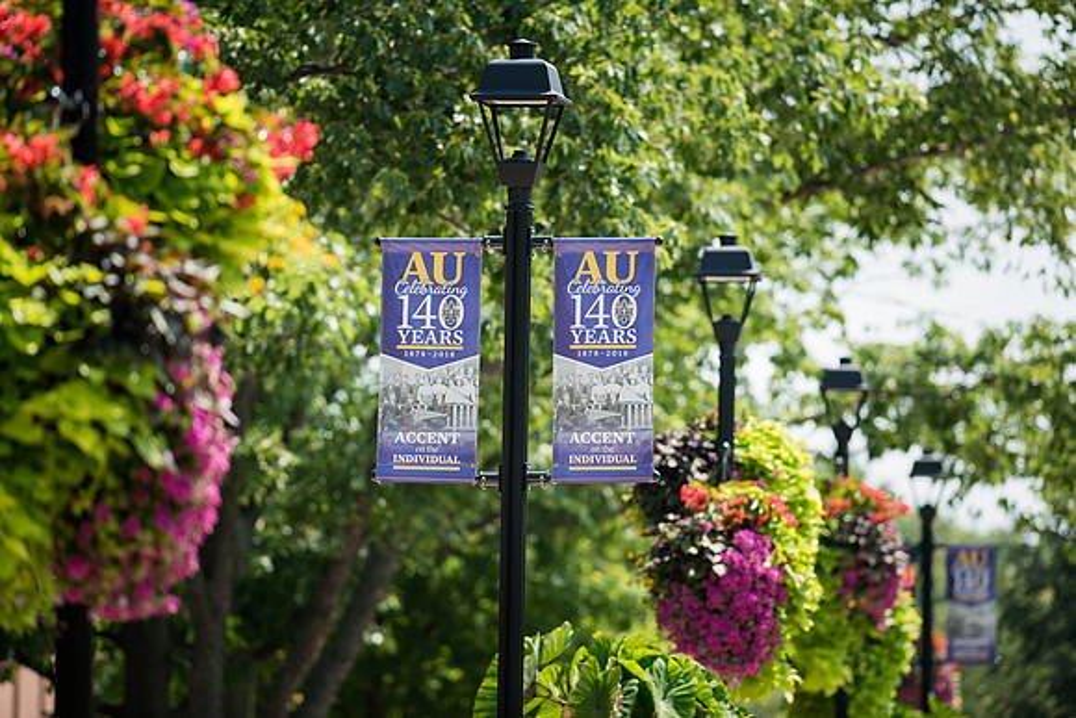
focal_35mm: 300
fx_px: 8968
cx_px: 538
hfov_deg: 6.9
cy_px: 359
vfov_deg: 4.6
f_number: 3.5
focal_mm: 300
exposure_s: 1/640
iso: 100
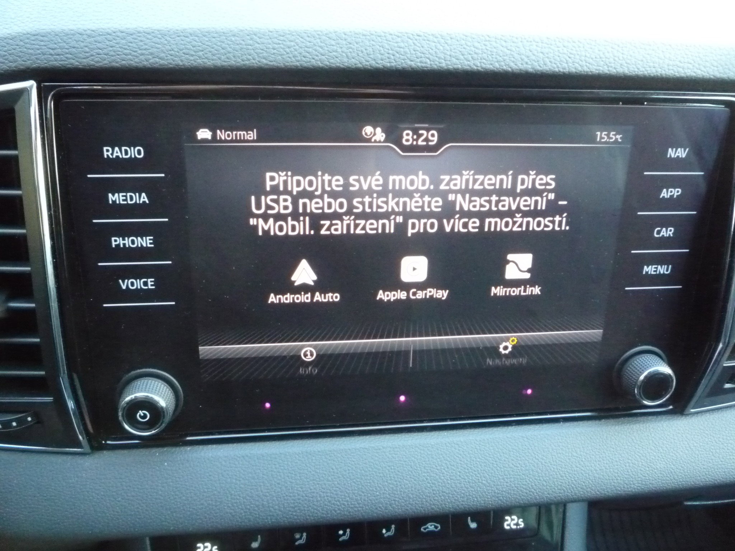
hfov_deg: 60.0
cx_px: 368
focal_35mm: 30
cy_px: 276
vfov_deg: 46.8
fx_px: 637
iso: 800
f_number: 3.3
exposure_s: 1/20
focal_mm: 5.2
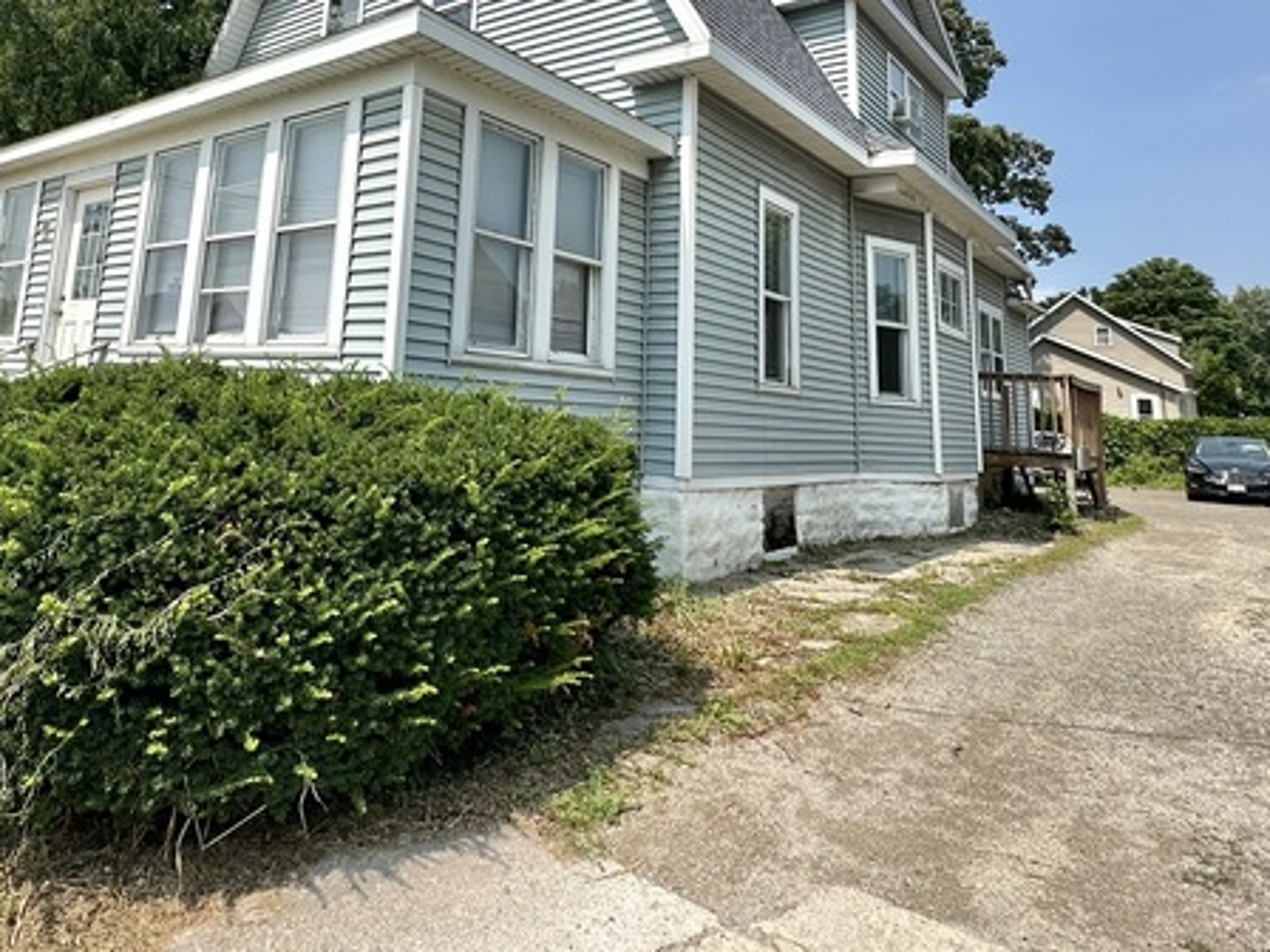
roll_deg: -4.1
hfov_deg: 68.4
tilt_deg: +11.3
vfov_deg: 52.2
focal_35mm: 25
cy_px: 224
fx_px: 917
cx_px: 482
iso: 50
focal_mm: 2.22
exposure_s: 1/2020
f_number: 2.2
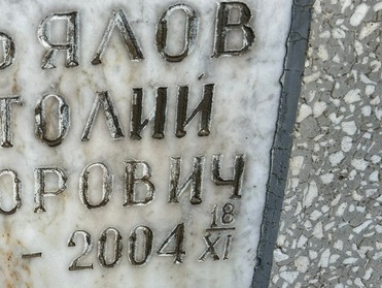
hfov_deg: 32.1
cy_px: 192
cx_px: 16
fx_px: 619
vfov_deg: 26.0
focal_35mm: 56
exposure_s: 1/2695
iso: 50
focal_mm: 5.7
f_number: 1.5
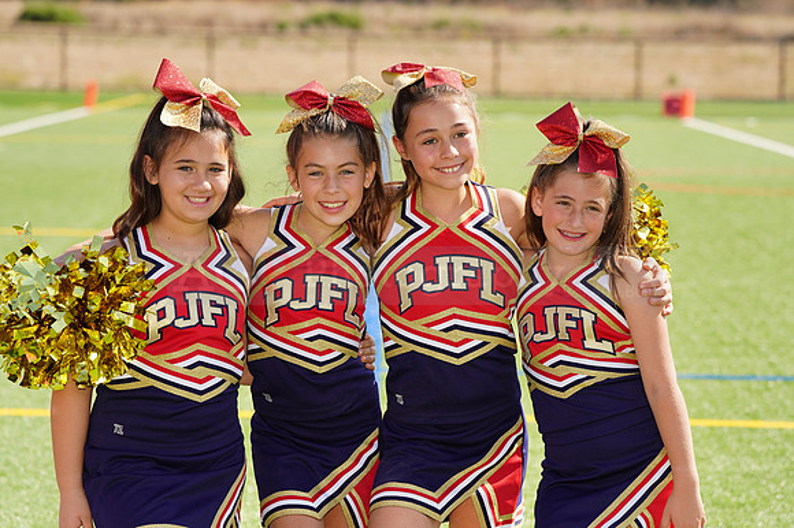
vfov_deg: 7.9
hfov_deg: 11.9
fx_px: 3813
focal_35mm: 173
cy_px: 264
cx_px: 397
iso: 100
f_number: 7.1
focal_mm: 173
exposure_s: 1/250
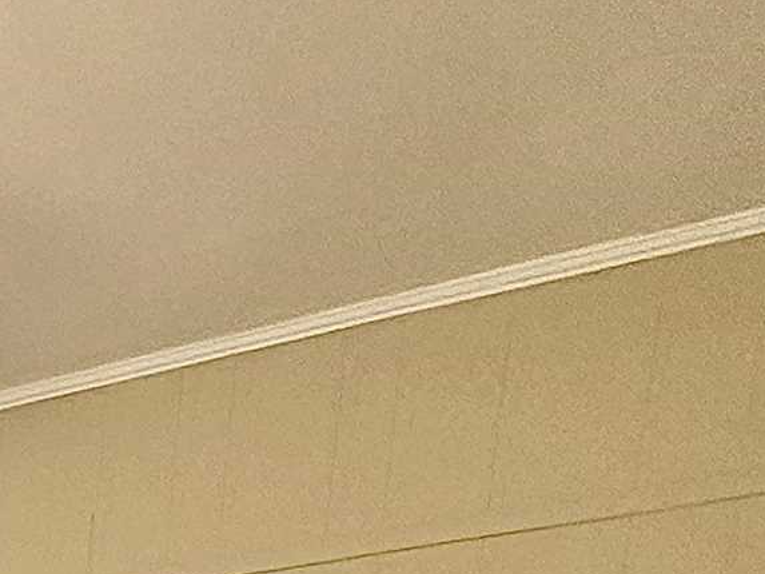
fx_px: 1658
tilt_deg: -11.9
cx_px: -502
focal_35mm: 75
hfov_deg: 20.5
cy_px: 1404
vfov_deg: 13.7
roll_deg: -1.8
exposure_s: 1/60
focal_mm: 2.22
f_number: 2.2
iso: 250
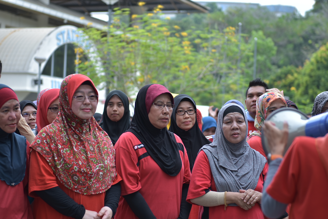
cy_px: 110
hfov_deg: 20.6
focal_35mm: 99
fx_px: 903
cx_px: 164
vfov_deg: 13.8
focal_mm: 66
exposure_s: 1/200
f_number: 2.8
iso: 100
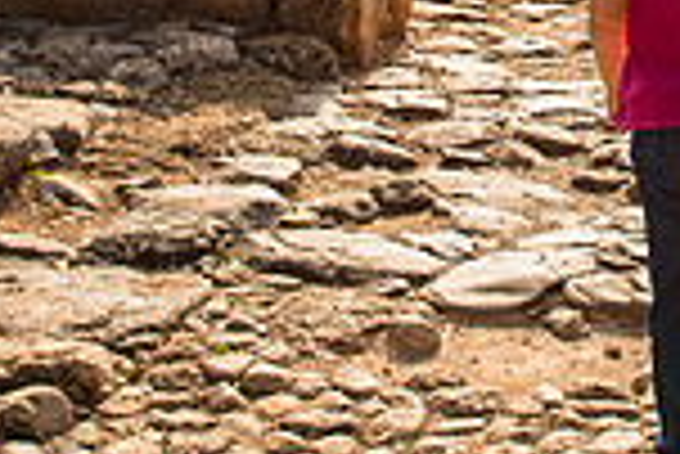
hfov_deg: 21.2
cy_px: -200
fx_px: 1739
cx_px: 712
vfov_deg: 14.1
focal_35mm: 92
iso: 100
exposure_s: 1/2000
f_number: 2.8
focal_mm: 24
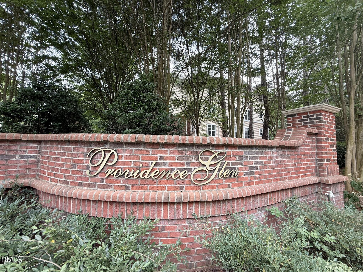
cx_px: 182
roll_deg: -2.6
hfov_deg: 102.1
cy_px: 136
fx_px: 147
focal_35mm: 14
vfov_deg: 85.7
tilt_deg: +3.1
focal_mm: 2.22
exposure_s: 1/179
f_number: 2.2
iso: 64
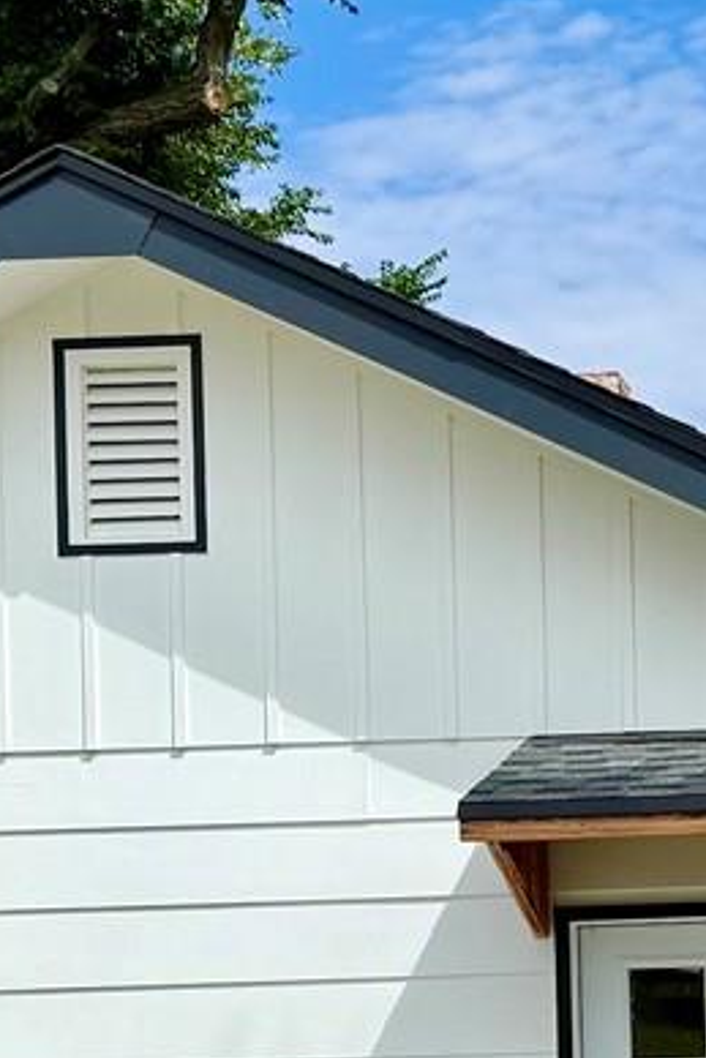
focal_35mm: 103
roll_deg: +1.6
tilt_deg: +2.1
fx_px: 3027
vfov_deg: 19.5
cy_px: 933
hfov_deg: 12.8
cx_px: 930
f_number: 1.78
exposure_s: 1/7353
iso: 80
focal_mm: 6.76
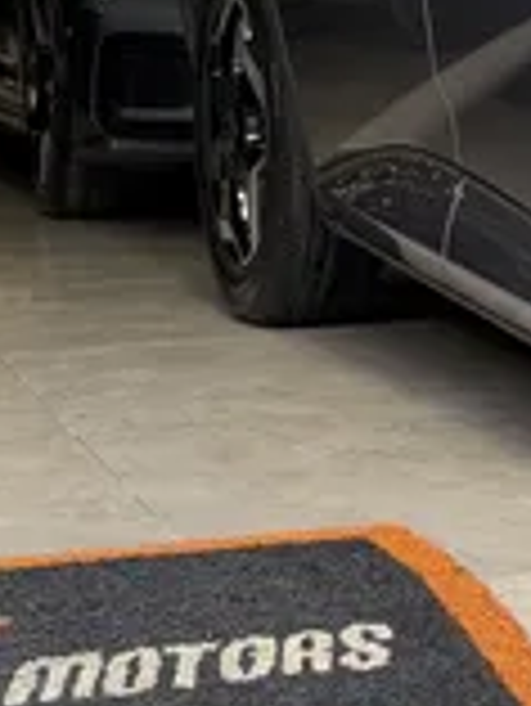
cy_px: -135
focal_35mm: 122
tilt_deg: +3.4
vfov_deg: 15.6
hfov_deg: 12.1
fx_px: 2492
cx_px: 158
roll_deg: +2.7
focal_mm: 6.76
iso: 100
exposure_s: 1/142
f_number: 1.78
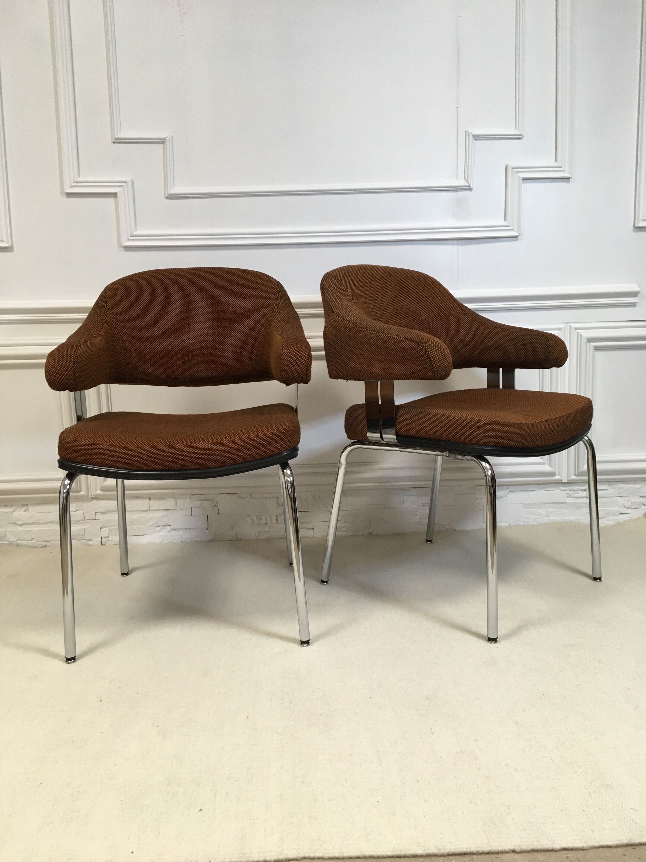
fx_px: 722
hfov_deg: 48.2
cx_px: 323
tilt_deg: -8.5
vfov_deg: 61.7
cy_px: 431
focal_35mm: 29
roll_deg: +0.8
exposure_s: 1/33
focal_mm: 4.15
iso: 50
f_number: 2.2
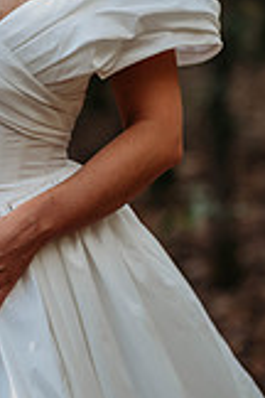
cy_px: 108
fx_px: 2606
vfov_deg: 8.7
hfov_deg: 5.8
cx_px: -7
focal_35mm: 236
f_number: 2
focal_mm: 85
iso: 100
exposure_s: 1/400
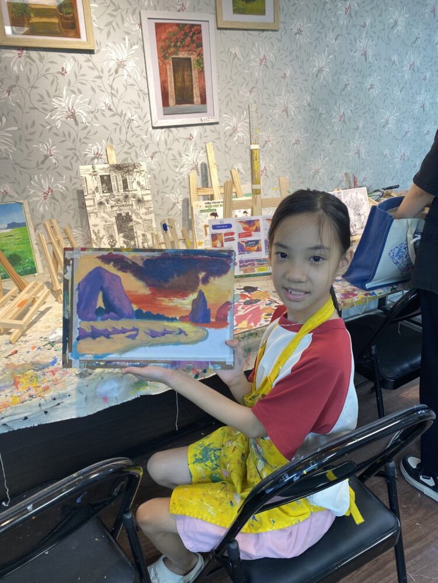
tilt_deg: -20.9
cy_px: 292
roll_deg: +1.9
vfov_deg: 67.3
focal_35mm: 26
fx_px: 439
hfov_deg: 53.1
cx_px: 219
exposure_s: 1/100
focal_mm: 4.25
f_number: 1.8
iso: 40
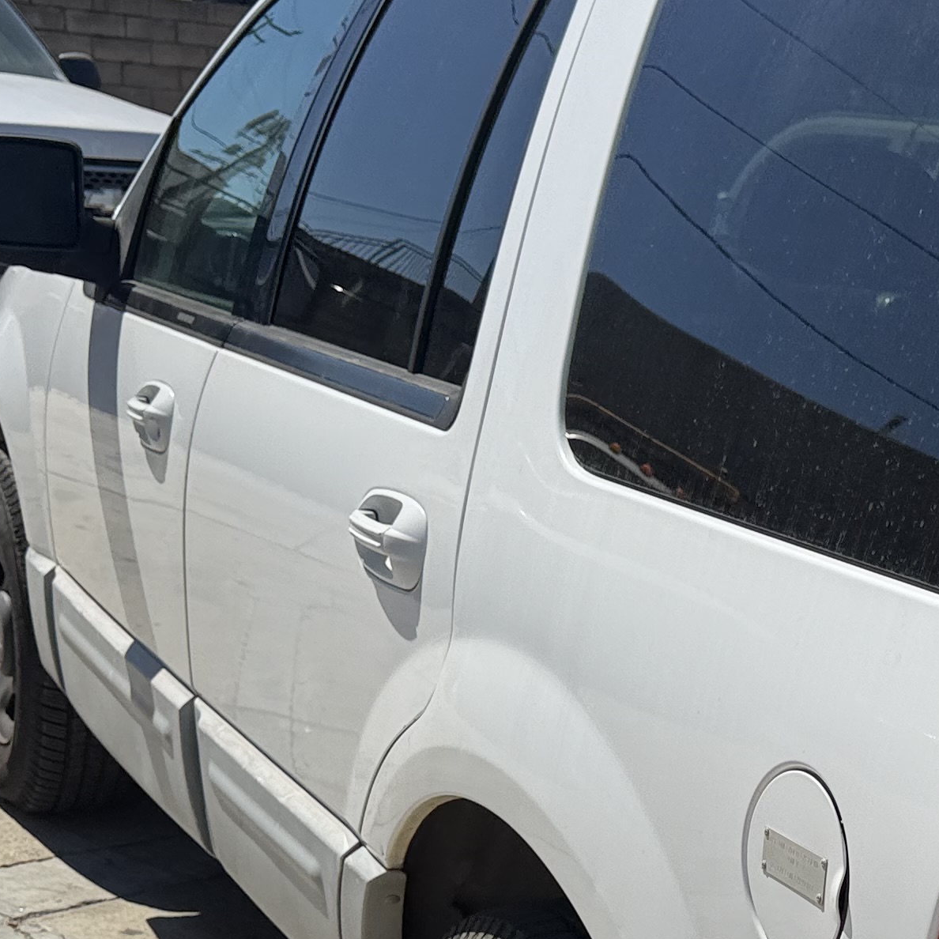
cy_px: 840
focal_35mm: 72
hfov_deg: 23.0
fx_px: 2210
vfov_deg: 23.4
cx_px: 937
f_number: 1.78
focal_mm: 6.76
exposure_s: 1/6711
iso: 80
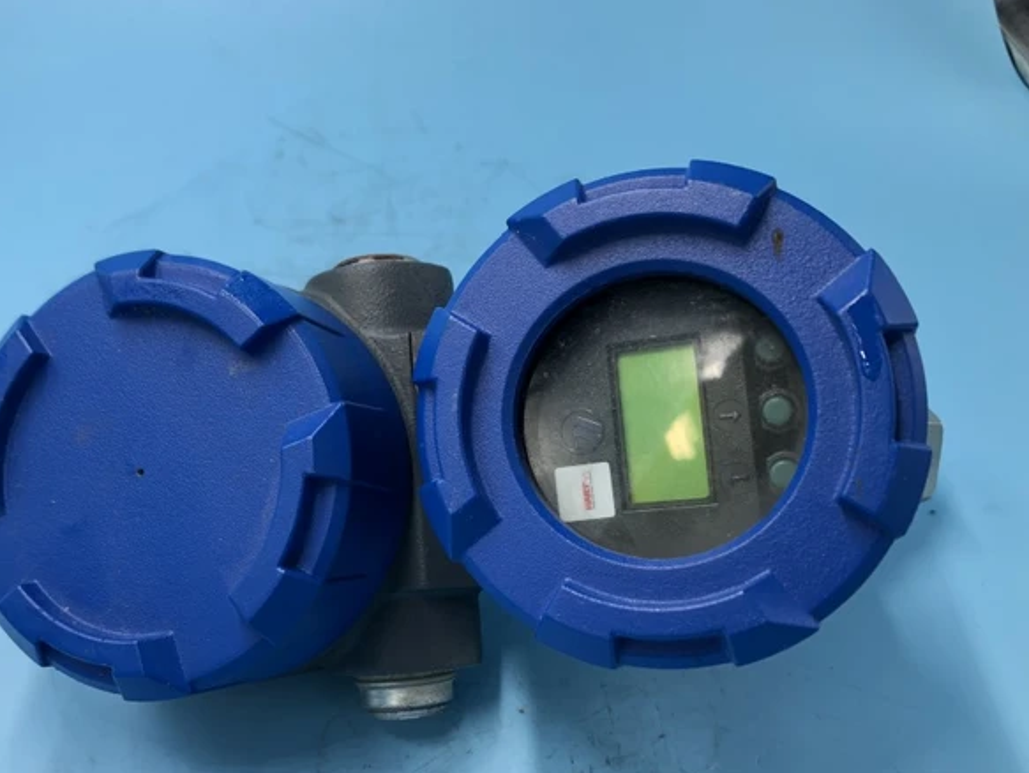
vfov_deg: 39.6
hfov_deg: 51.1
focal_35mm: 36
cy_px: 454
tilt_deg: -45.5
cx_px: 436
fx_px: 1071
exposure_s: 1/120
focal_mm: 3.99
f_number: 1.8
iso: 64
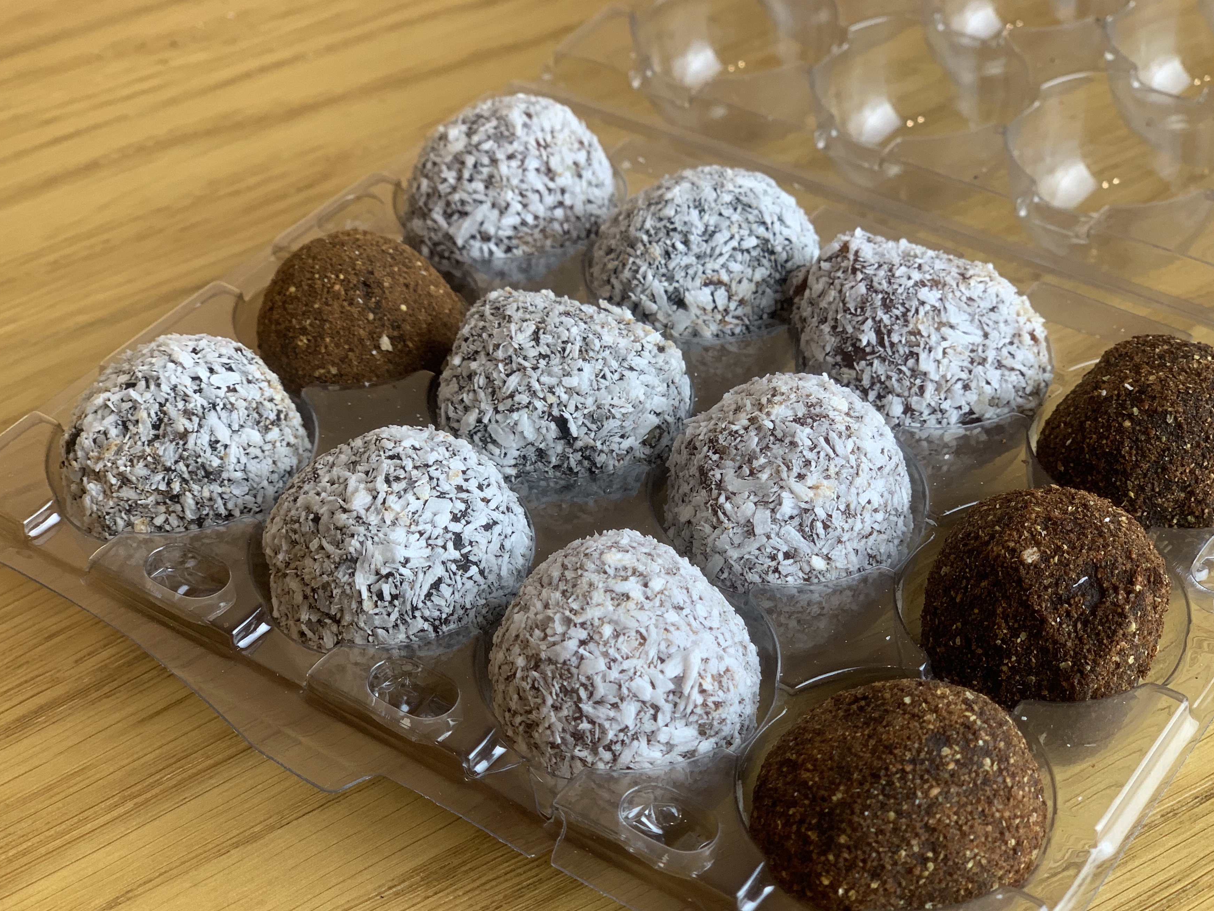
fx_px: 2104
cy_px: 502
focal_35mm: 60
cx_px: 668
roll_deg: +1.4
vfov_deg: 24.4
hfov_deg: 32.2
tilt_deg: -40.4
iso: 50
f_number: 2.4
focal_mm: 6
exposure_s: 1/122
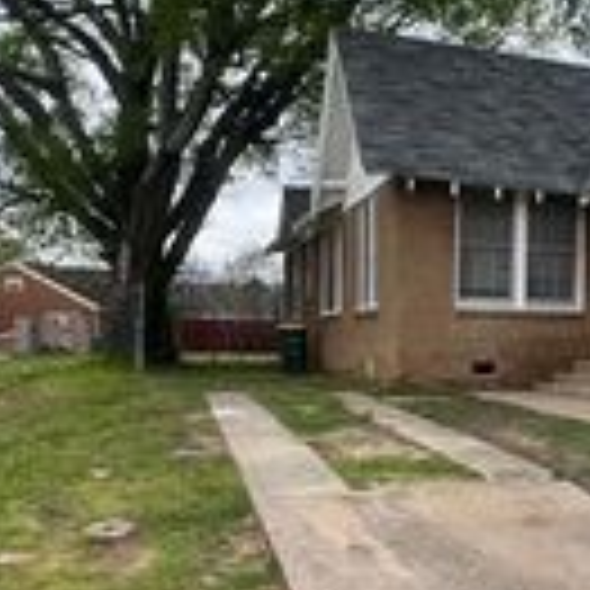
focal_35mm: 44
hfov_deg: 33.7
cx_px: 640
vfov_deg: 38.0
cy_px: 385
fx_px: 848
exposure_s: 1/99
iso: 80
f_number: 1.8
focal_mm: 1.57
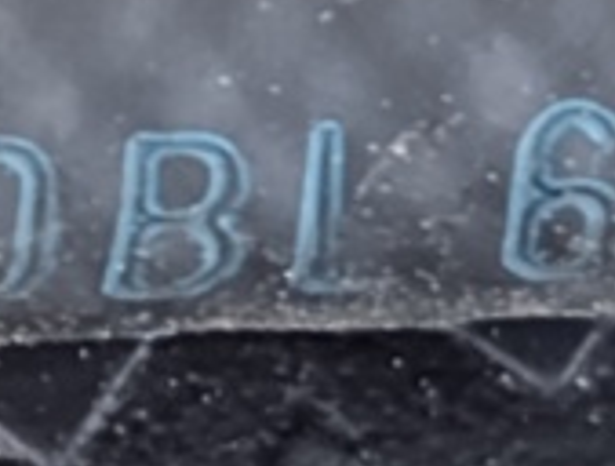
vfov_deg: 4.3
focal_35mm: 346
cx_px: -526
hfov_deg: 5.6
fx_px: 6169
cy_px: -288
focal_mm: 6.11
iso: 1250
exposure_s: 1/25
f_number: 1.7
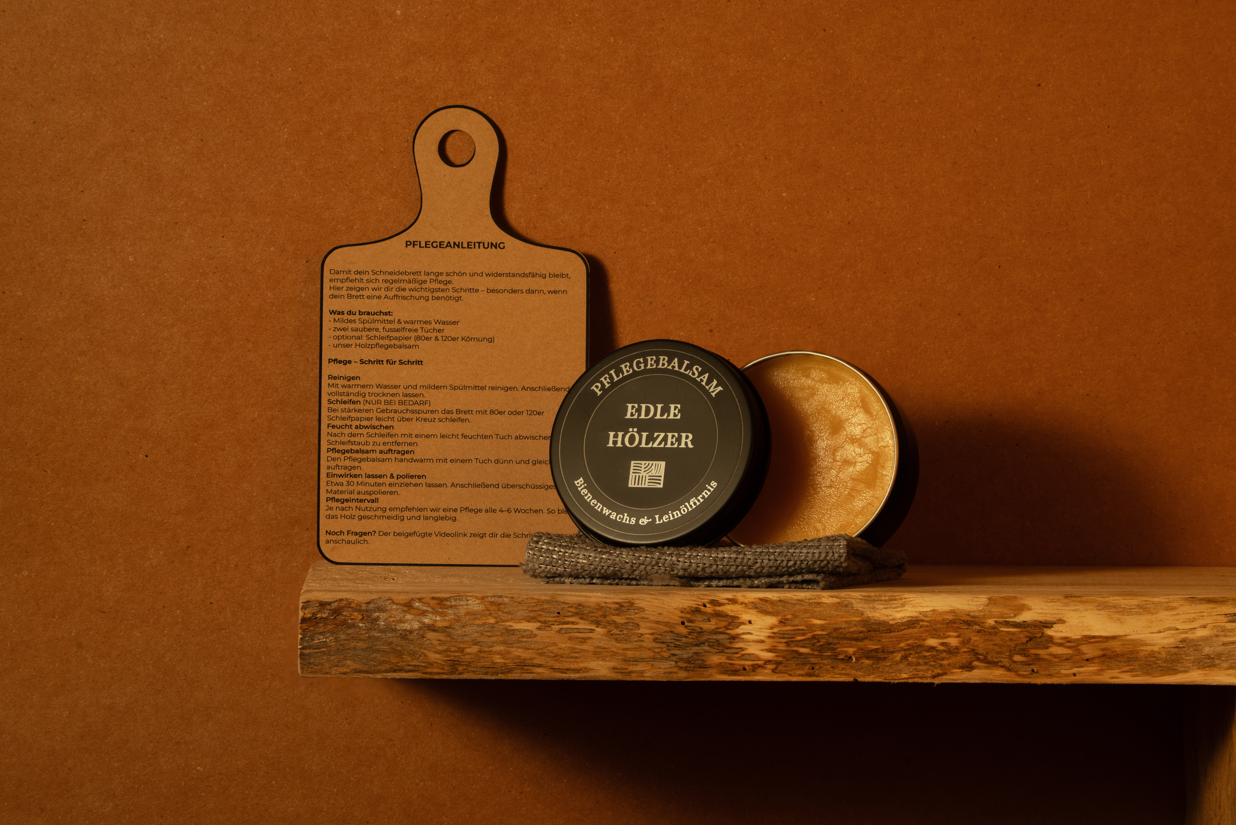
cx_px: 618
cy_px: 412
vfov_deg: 9.2
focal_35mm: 150
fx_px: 5150
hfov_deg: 13.7
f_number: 13
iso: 500
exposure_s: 1/5
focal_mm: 150
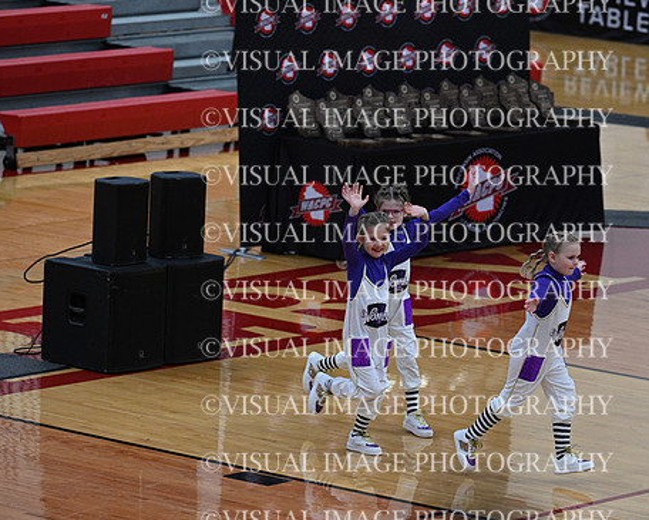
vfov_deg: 6.8
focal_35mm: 227
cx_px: 407
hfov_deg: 8.5
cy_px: 261
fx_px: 4361
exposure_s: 1/400
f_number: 4
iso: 4000
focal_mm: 190
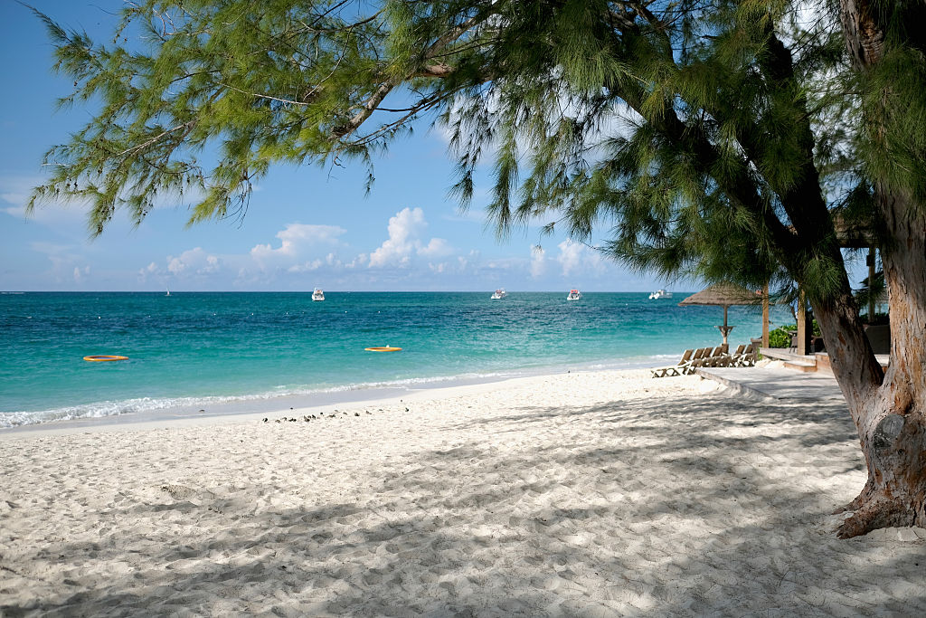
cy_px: 309
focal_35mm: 35
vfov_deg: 37.9
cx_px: 463
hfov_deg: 54.4
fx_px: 900
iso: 100
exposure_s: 1/8000
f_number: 2.2
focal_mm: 23
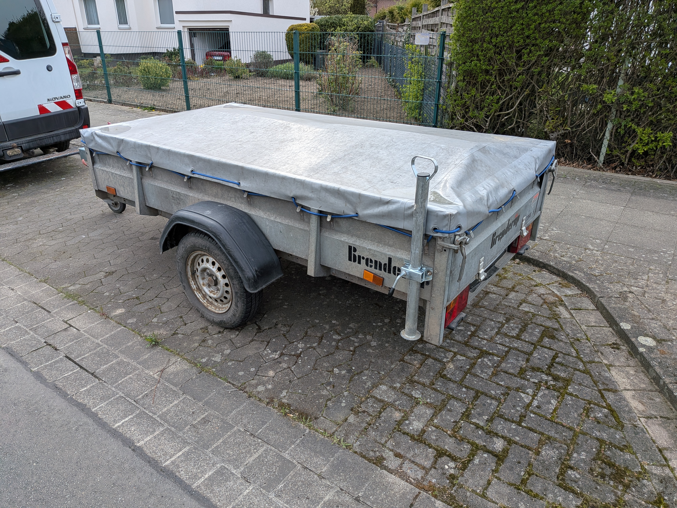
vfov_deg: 56.8
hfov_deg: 71.6
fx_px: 469
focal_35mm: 24
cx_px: 338
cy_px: 254
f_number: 1.7
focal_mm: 4.53
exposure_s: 1/443
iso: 29
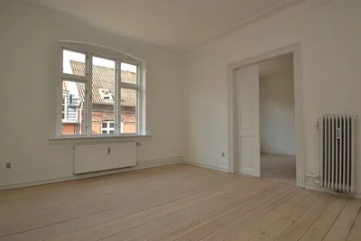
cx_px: 180
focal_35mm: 18
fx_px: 181
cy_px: 120
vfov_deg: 67.4
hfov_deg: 90.0
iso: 280
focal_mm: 12
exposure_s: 1/125
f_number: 5.6
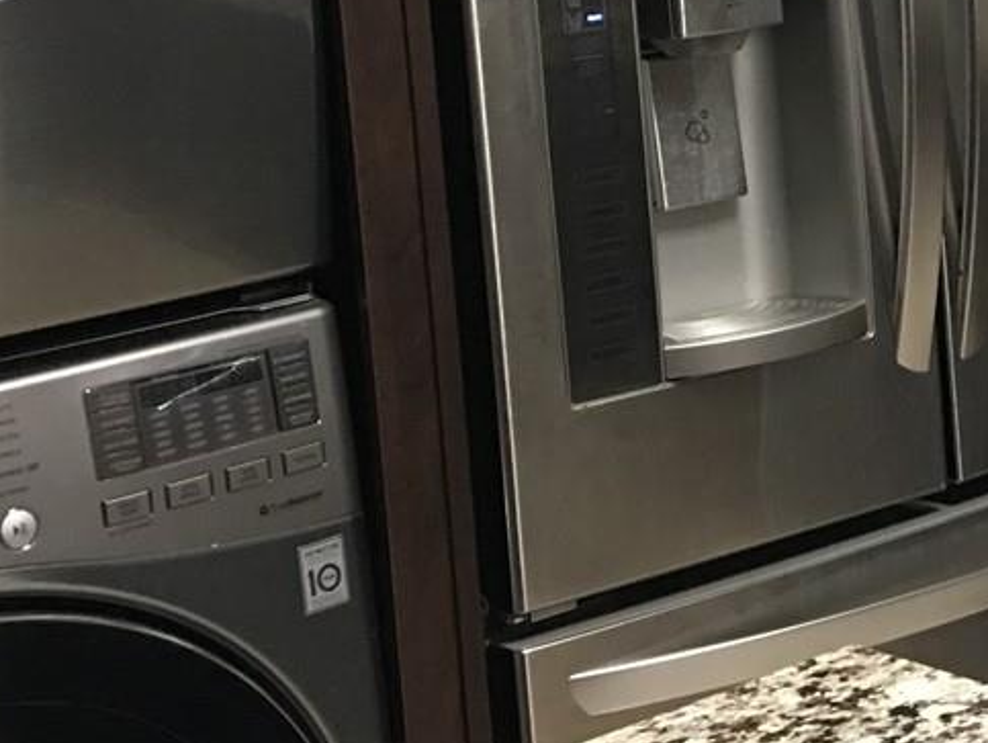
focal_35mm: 96
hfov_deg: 18.3
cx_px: 1454
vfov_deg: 15.1
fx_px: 2742
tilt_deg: -4.4
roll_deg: +2.5
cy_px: -45
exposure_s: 1/10
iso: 80
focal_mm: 4.15
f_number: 2.2
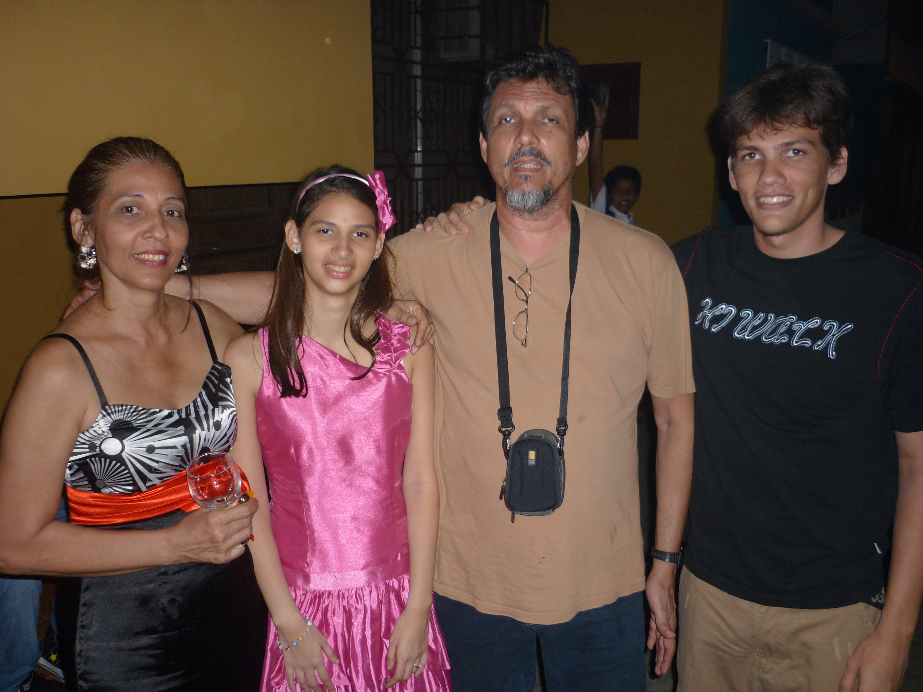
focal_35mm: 33
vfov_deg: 42.9
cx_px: 462
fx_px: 880
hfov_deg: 55.4
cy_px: 346
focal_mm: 5.5
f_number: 2.8
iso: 100
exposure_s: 1/125
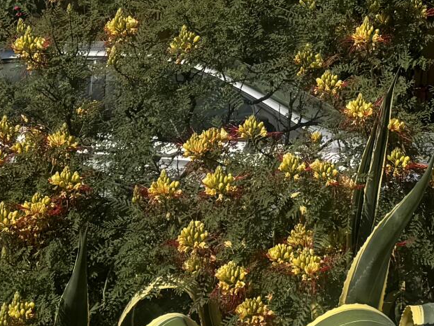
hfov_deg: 16.4
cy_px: -190
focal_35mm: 116
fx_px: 1455
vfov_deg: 12.1
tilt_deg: +9.6
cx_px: 482
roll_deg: -0.1
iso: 80
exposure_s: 1/6410
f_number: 1.78
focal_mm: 6.76
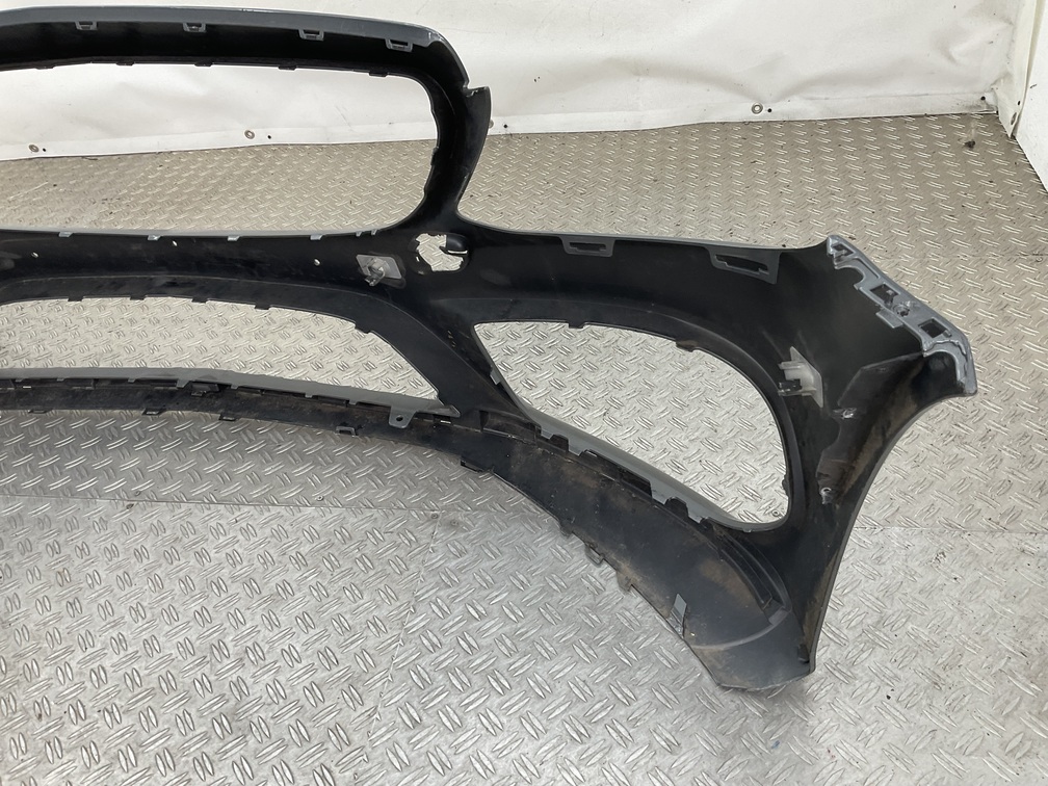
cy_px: 393
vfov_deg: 48.2
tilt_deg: -39.2
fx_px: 878
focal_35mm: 29
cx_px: 524
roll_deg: +9.4
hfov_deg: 61.7
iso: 32
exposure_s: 1/120
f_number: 1.8
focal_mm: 3
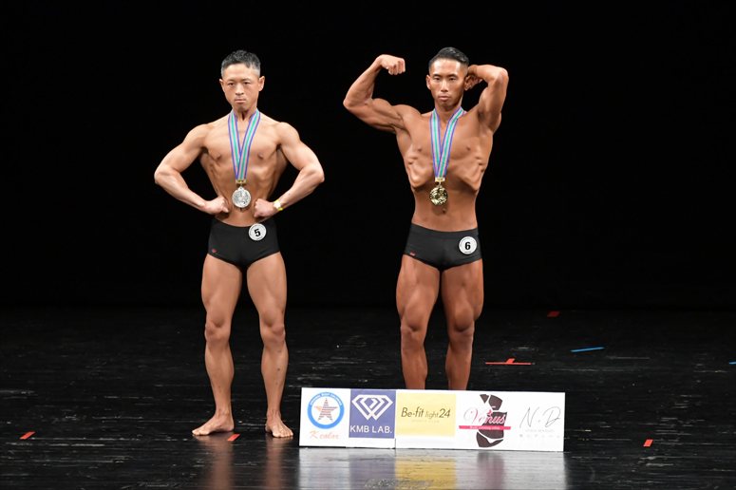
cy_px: 245
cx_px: 368
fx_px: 5517
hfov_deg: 7.6
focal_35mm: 270
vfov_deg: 5.1
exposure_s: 1/400
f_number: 5.6
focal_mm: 180
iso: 3200
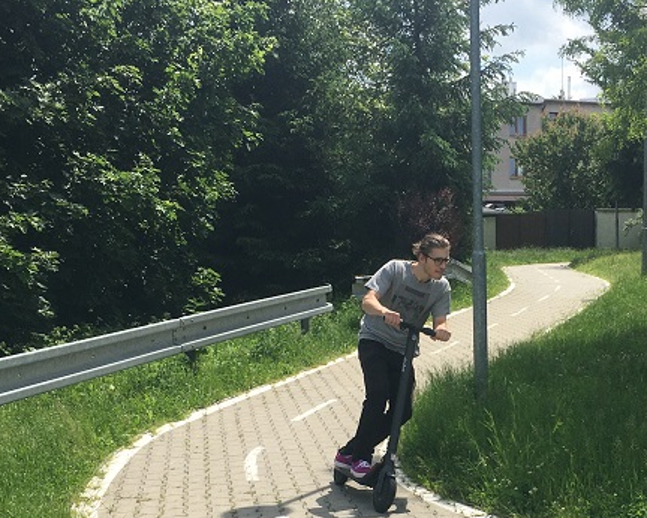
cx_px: 449
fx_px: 1092
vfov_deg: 26.3
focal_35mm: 57
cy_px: 403
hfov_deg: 32.6
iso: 25
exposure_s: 1/1570
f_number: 2.2
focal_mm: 4.15
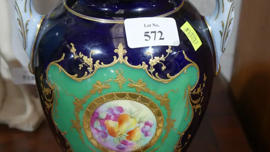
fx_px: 465
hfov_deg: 32.4
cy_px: 107
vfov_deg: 18.4
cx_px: 135
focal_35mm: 65
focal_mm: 22
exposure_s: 1/60
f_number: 4.7
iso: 1250
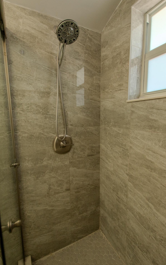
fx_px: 116
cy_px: 133
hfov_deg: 71.2
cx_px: 84
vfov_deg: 97.8
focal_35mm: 16
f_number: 2.8
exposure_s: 1/320
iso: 1250
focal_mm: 10
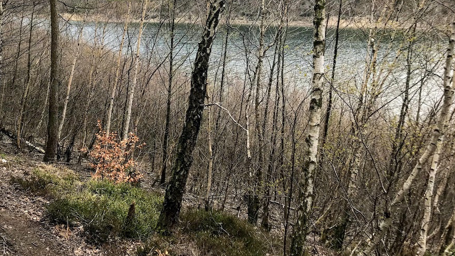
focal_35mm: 42
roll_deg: -0.6
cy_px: 96
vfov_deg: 28.2
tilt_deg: -8.8
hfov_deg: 47.4
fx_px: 507
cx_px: 143
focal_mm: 3.99
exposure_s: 1/392
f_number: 1.8
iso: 20
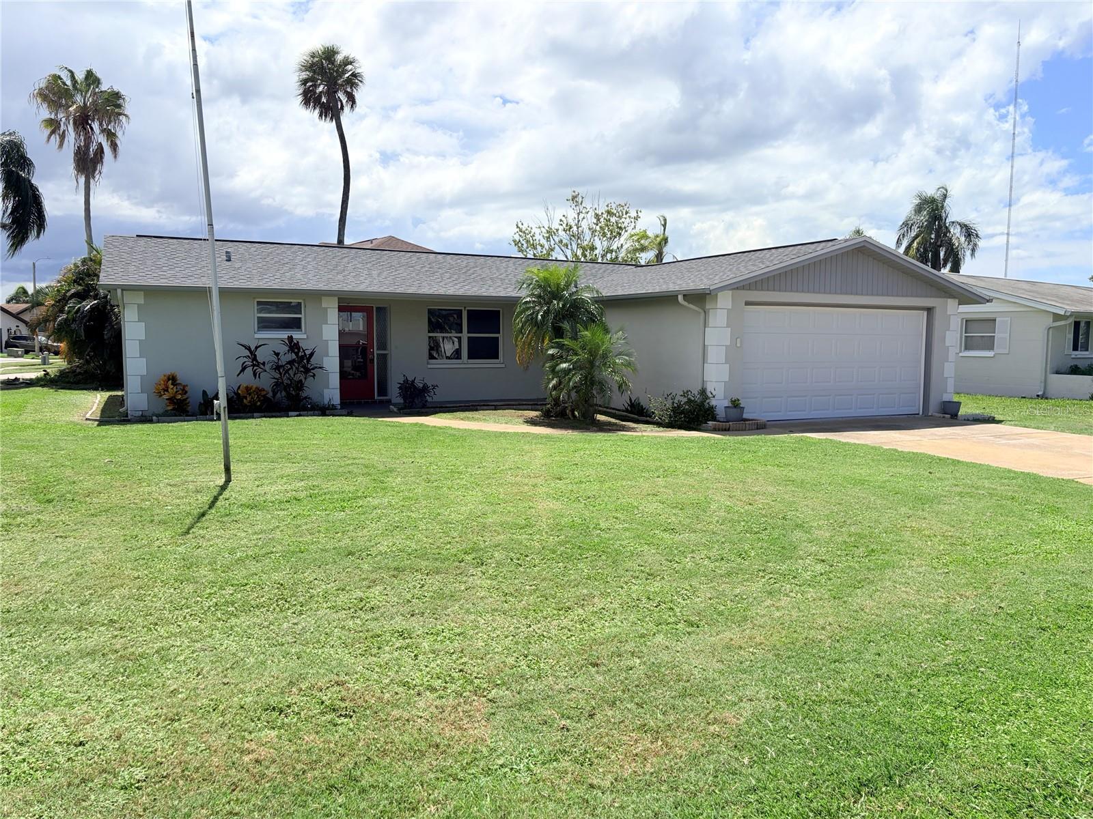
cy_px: 410
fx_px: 821
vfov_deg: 53.1
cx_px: 546
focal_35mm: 26
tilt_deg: -4.4
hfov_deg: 67.3
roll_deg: -0.2
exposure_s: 1/5348
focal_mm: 5.96
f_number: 1.6
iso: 50
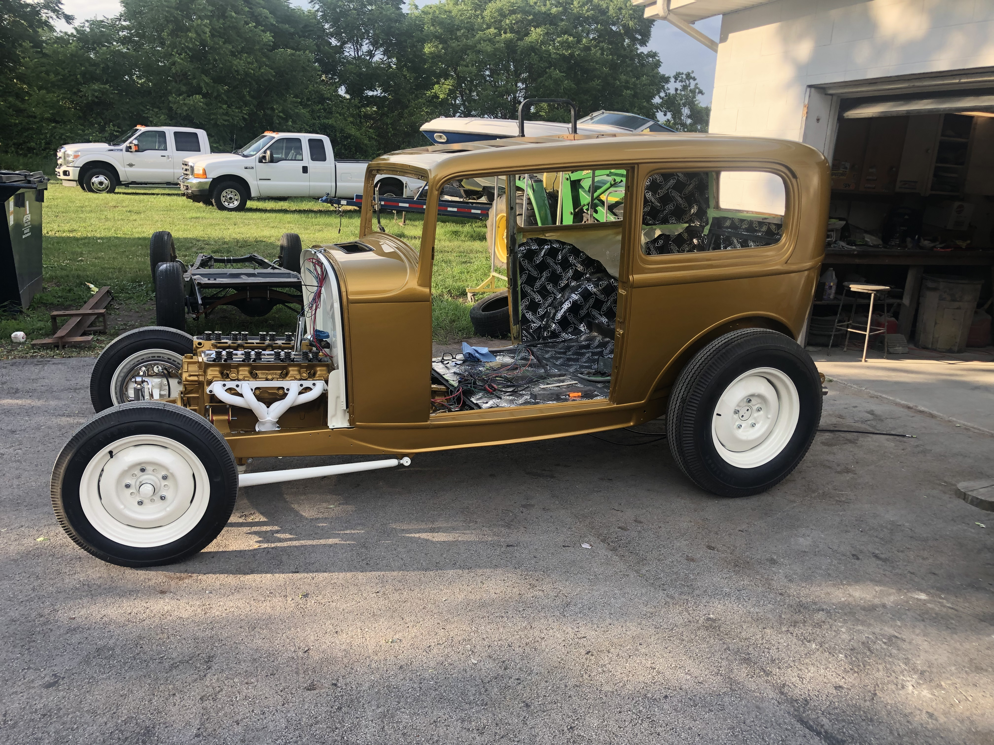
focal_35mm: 28
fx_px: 804
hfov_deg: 63.4
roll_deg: -3.1
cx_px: 497
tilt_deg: -15.8
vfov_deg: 49.7
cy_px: 372
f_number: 1.8
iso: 20
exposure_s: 1/378
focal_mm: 3.99
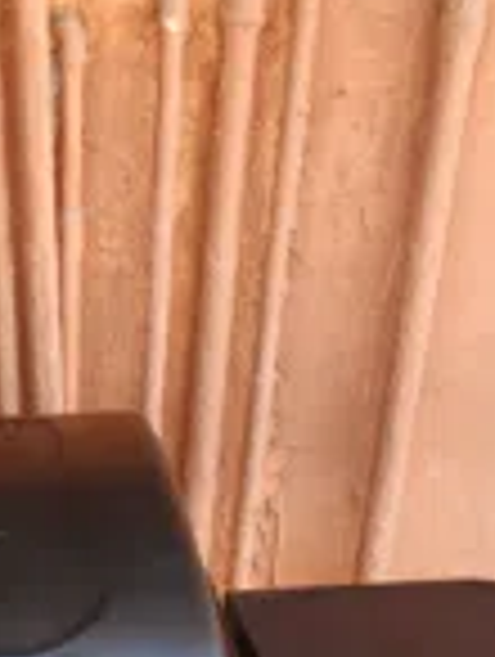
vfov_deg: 26.1
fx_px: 1198
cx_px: -90
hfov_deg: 21.7
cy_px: 855
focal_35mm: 63
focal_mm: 5.89
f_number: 1.8
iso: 293
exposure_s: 1/50
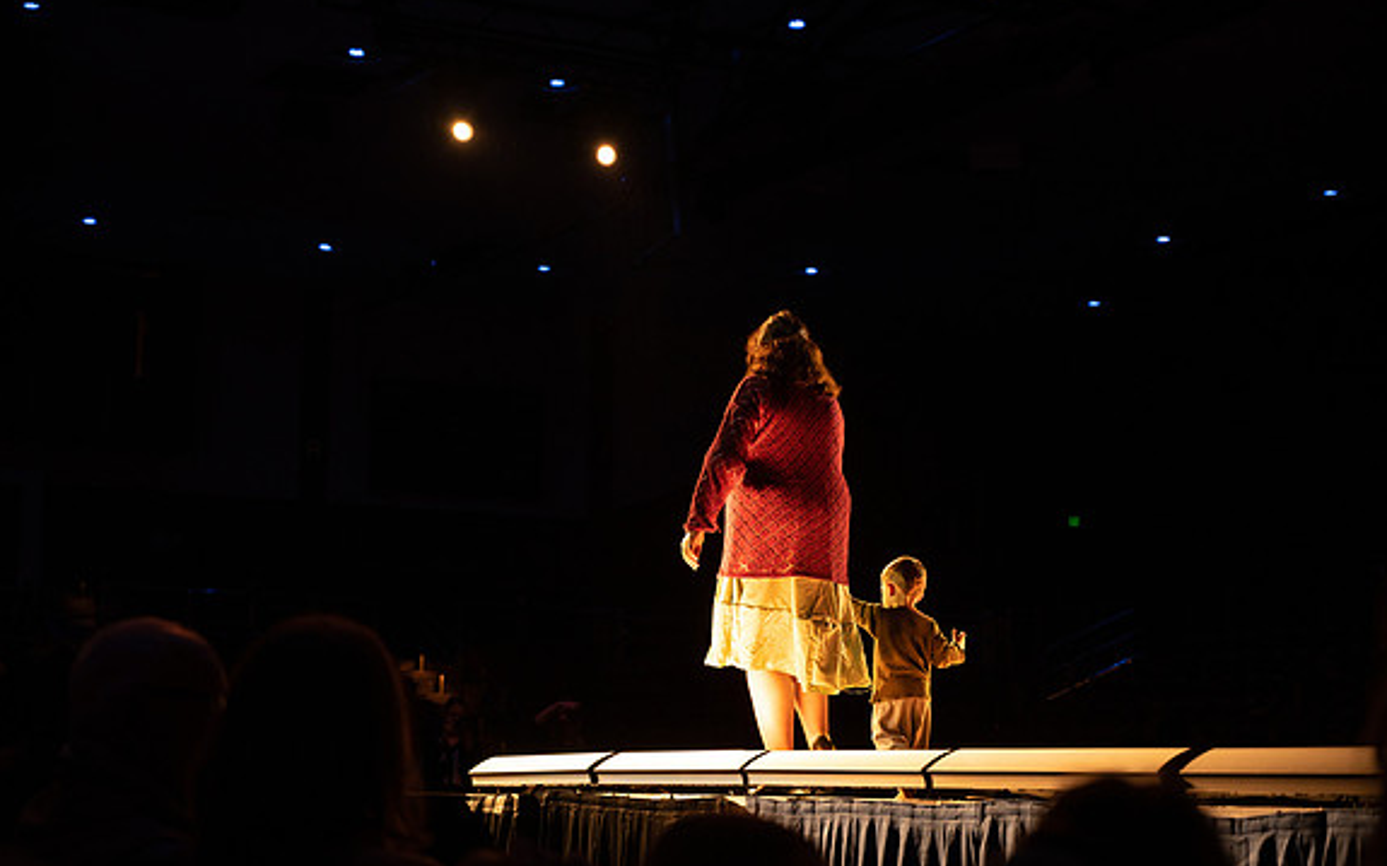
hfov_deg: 28.6
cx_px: 695
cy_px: 455
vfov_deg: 18.1
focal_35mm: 72
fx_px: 2721
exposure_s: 1/200
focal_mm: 70
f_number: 4
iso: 1000
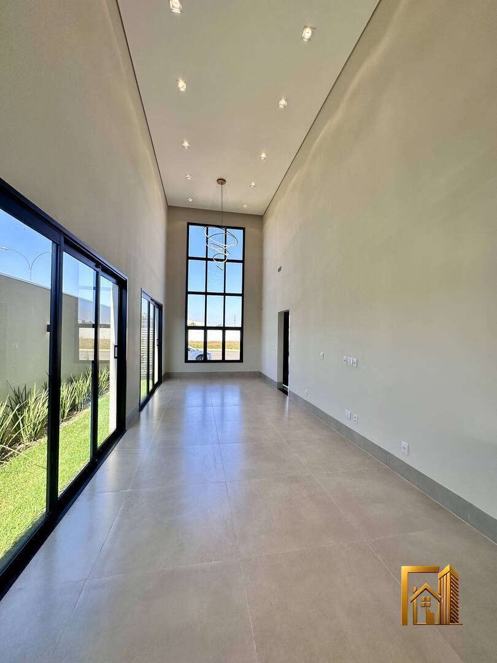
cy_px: 332
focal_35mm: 14
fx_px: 268
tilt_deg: +2.7
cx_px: 248
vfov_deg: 102.1
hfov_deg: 85.7
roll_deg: -1.7
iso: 40
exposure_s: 1/290
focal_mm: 2.22
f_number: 2.2
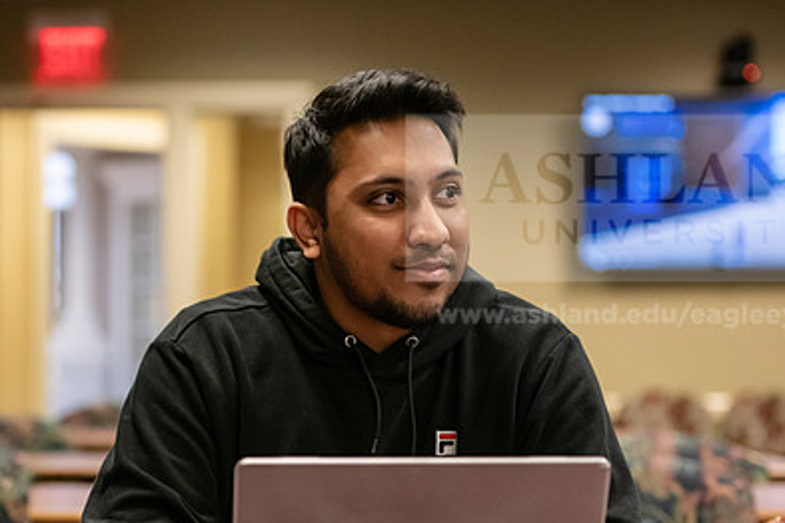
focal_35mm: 115
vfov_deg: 11.9
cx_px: 346
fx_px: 2507
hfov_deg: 17.8
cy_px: 356
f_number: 2.8
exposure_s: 1/250
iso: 2000
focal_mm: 78
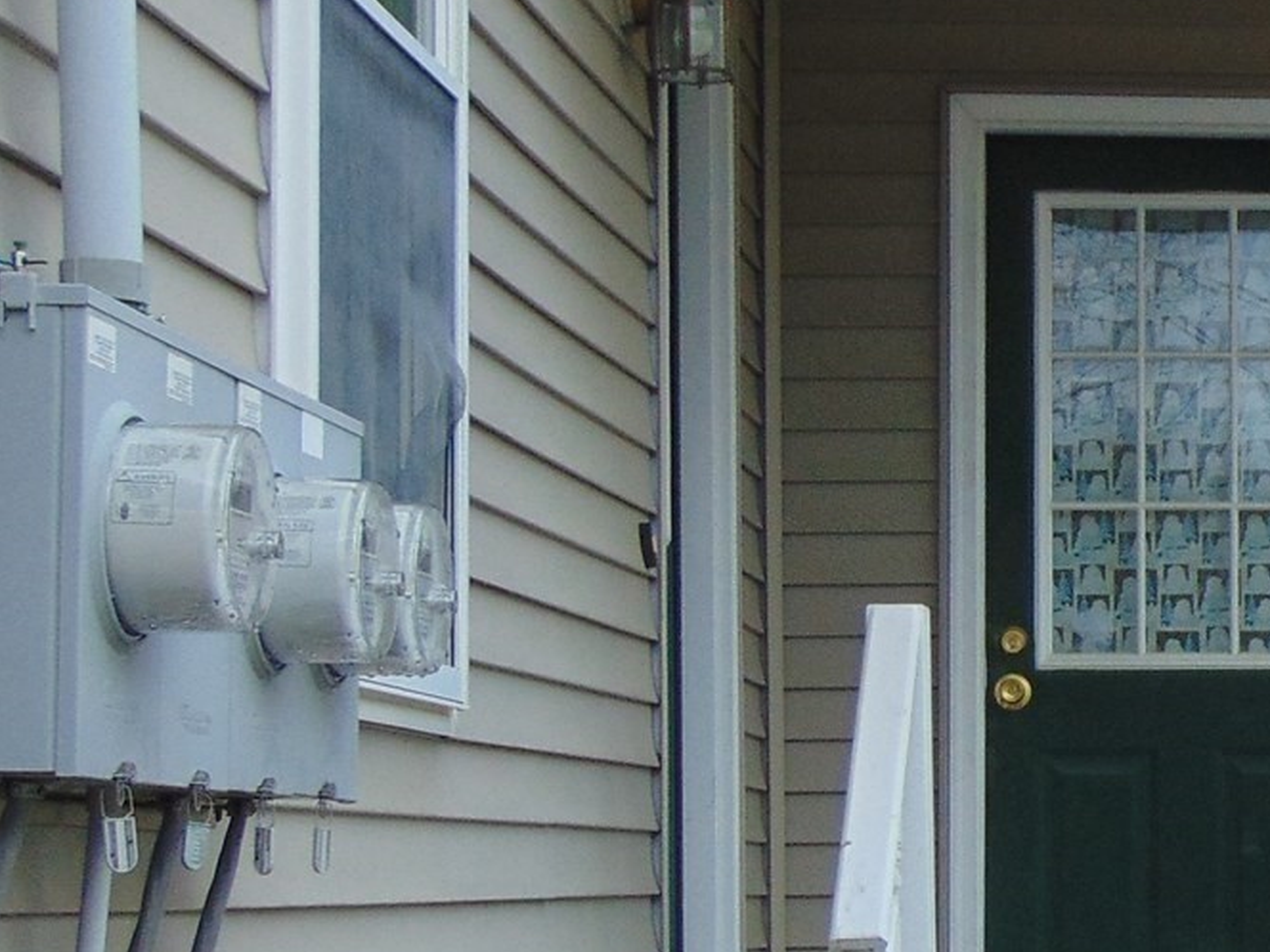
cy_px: 755
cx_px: 1651
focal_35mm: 108
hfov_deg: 17.1
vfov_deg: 13.6
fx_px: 3962
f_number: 3.2
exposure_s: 1/400
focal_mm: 6.3
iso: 80
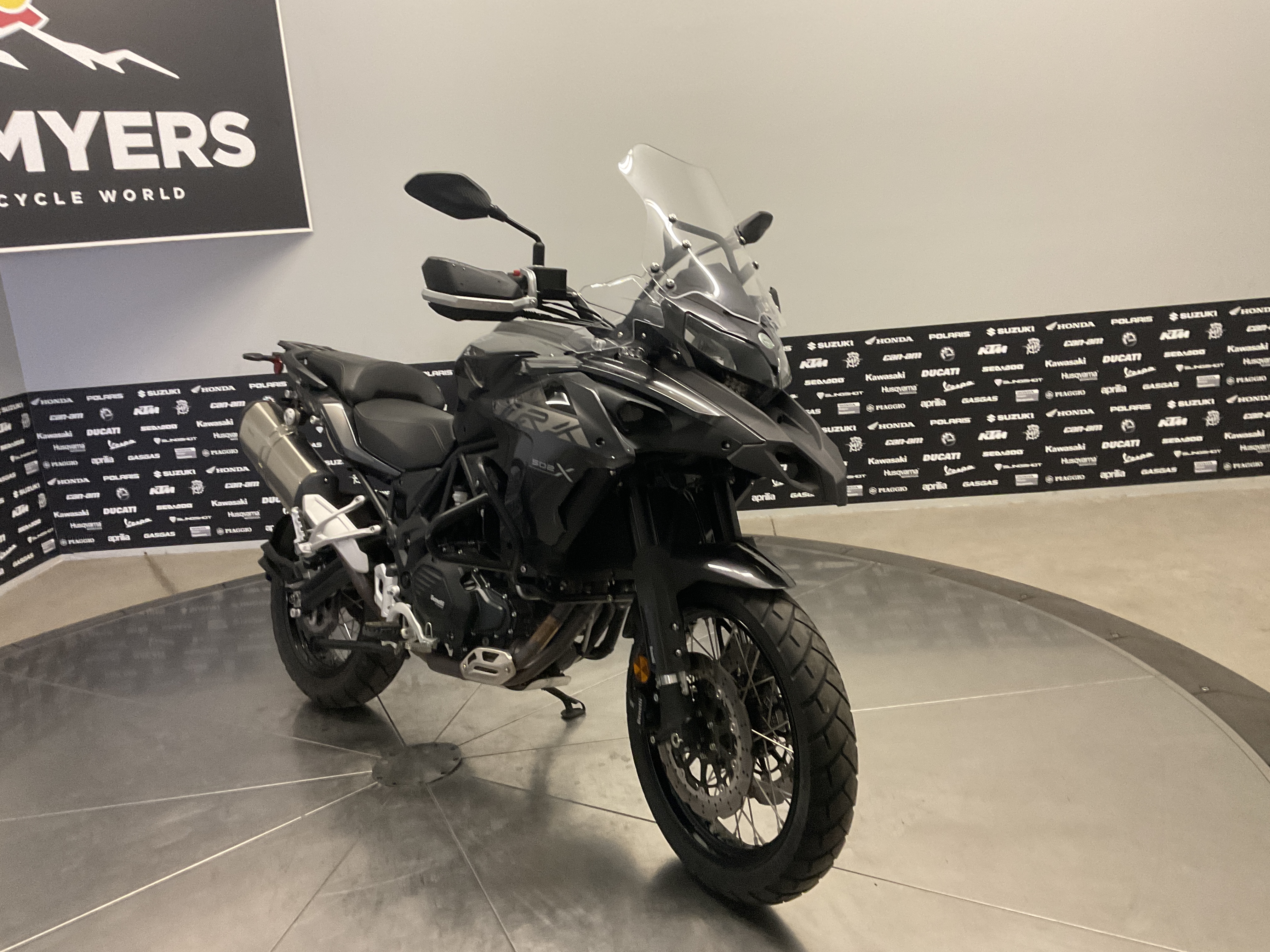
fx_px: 1064
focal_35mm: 29
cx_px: 635
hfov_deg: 61.7
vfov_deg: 48.2
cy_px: 476
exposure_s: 1/60
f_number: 1.8
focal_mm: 3
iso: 250
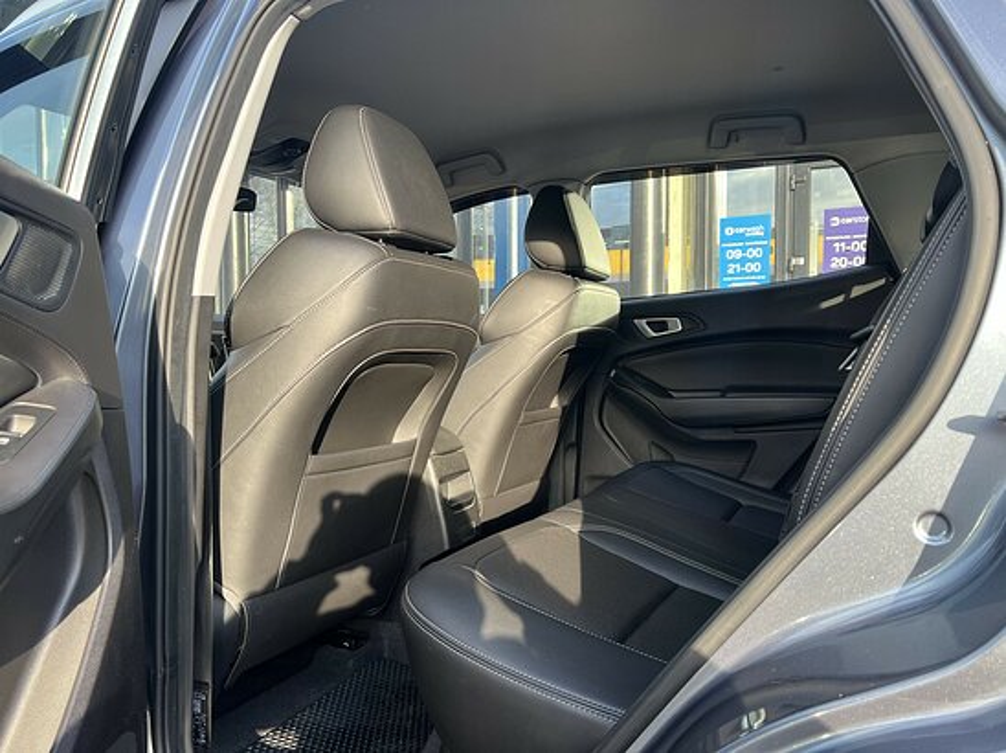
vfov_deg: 53.0
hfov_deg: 67.3
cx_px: 503
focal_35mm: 26
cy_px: 376
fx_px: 755
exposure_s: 1/202
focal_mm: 5.7
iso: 40
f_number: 1.5
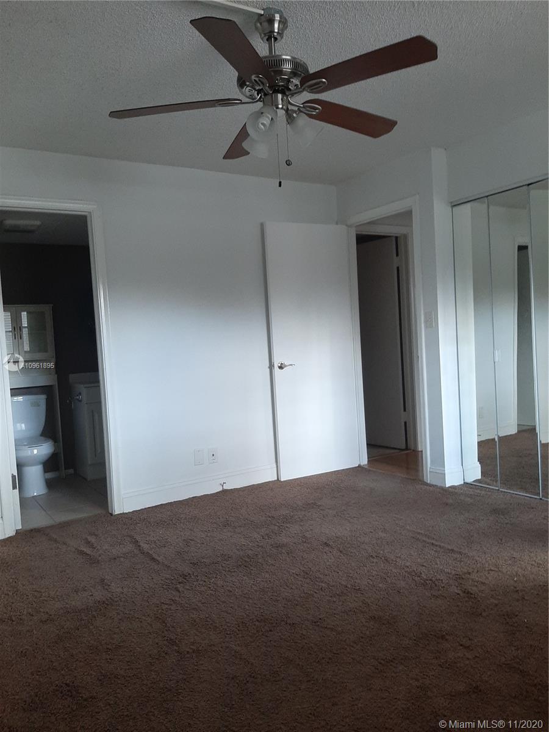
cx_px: 274
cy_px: 366
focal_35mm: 26
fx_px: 550
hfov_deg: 53.1
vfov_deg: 67.3
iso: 160
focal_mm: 3.93
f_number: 1.7
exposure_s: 1/50
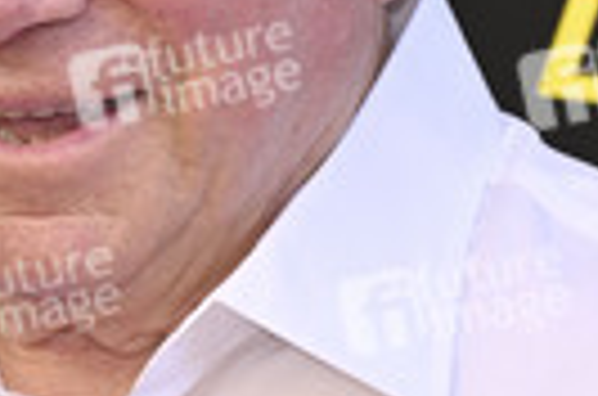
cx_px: 65
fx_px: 5071
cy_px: -36
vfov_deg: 4.5
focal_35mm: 306
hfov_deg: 6.7
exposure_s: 1/250
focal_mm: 90
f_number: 6.3
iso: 640
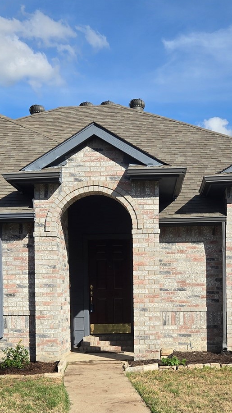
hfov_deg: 21.4
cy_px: 321
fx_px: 613
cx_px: 119
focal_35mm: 56
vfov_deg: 36.2
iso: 25
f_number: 1.8
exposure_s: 1/2296
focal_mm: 5.4
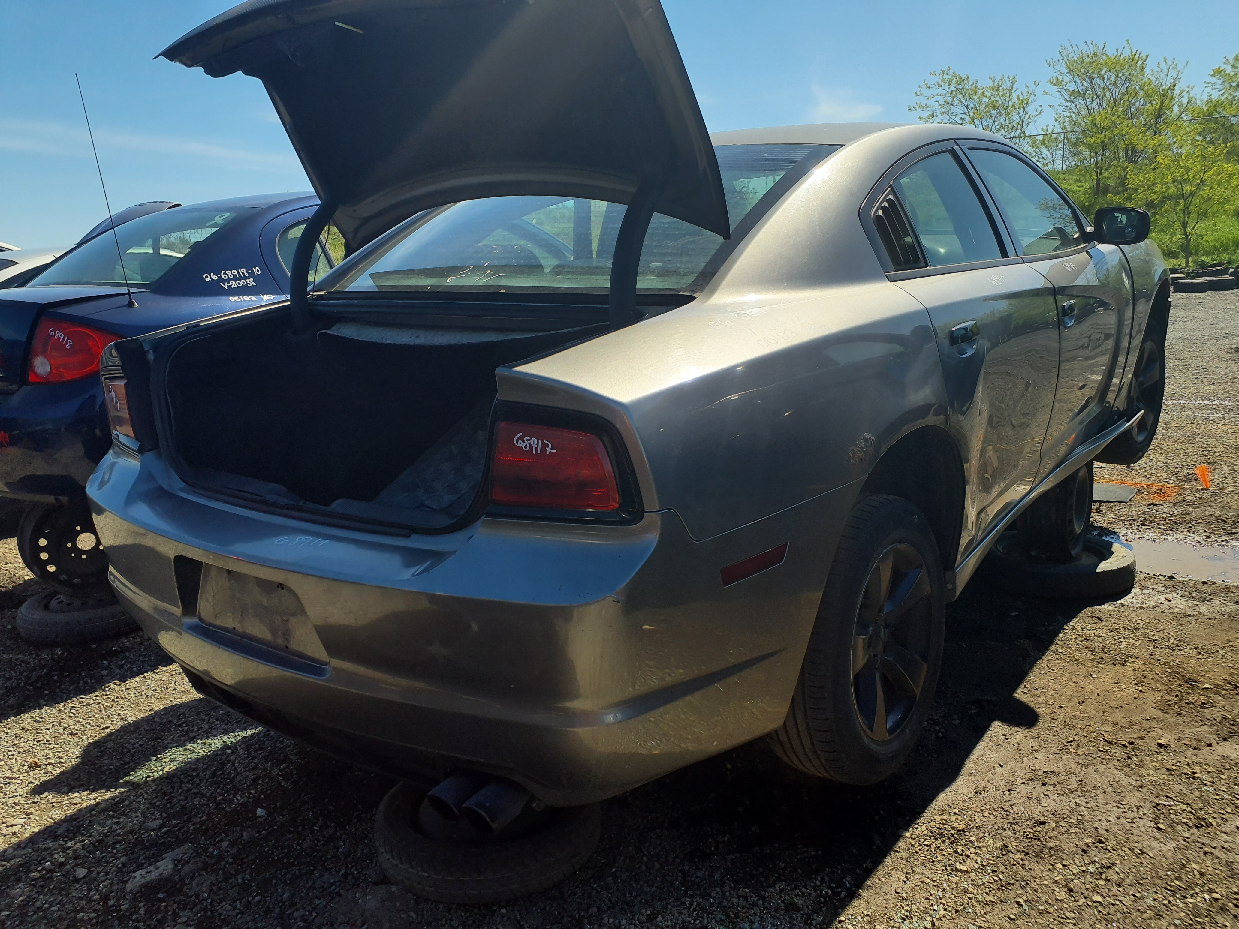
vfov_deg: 51.4
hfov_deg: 65.3
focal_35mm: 27
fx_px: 966
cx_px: 620
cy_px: 464
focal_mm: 3.58
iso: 40
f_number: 1.9
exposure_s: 1/1476
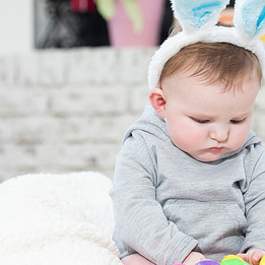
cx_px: 189
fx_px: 1187
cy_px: 129
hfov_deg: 12.7
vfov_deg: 12.7
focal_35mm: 137
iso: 400
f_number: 3.5
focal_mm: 70
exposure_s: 1/250
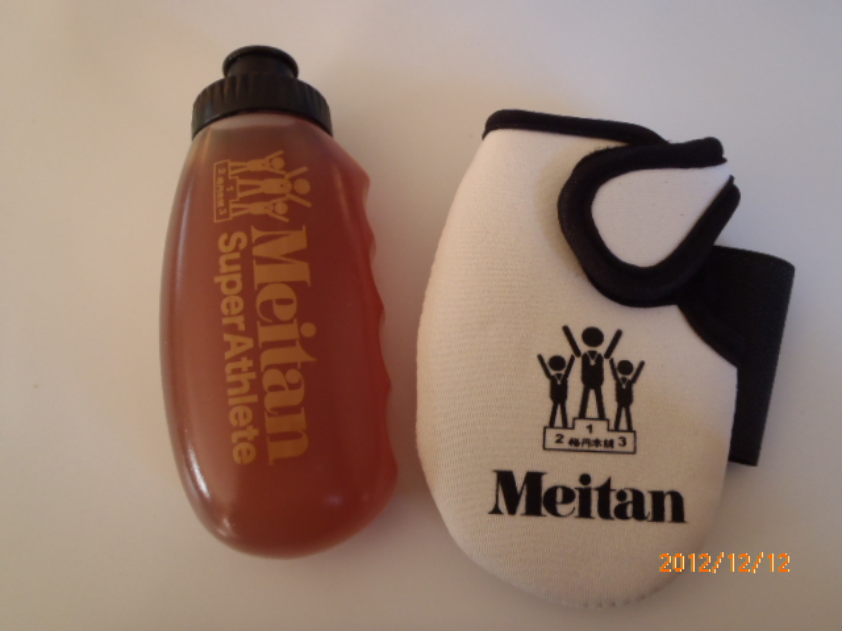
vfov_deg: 49.7
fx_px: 681
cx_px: 421
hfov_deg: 63.4
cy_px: 316
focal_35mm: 28
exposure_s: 1/6
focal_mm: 5
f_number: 3.5
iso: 200
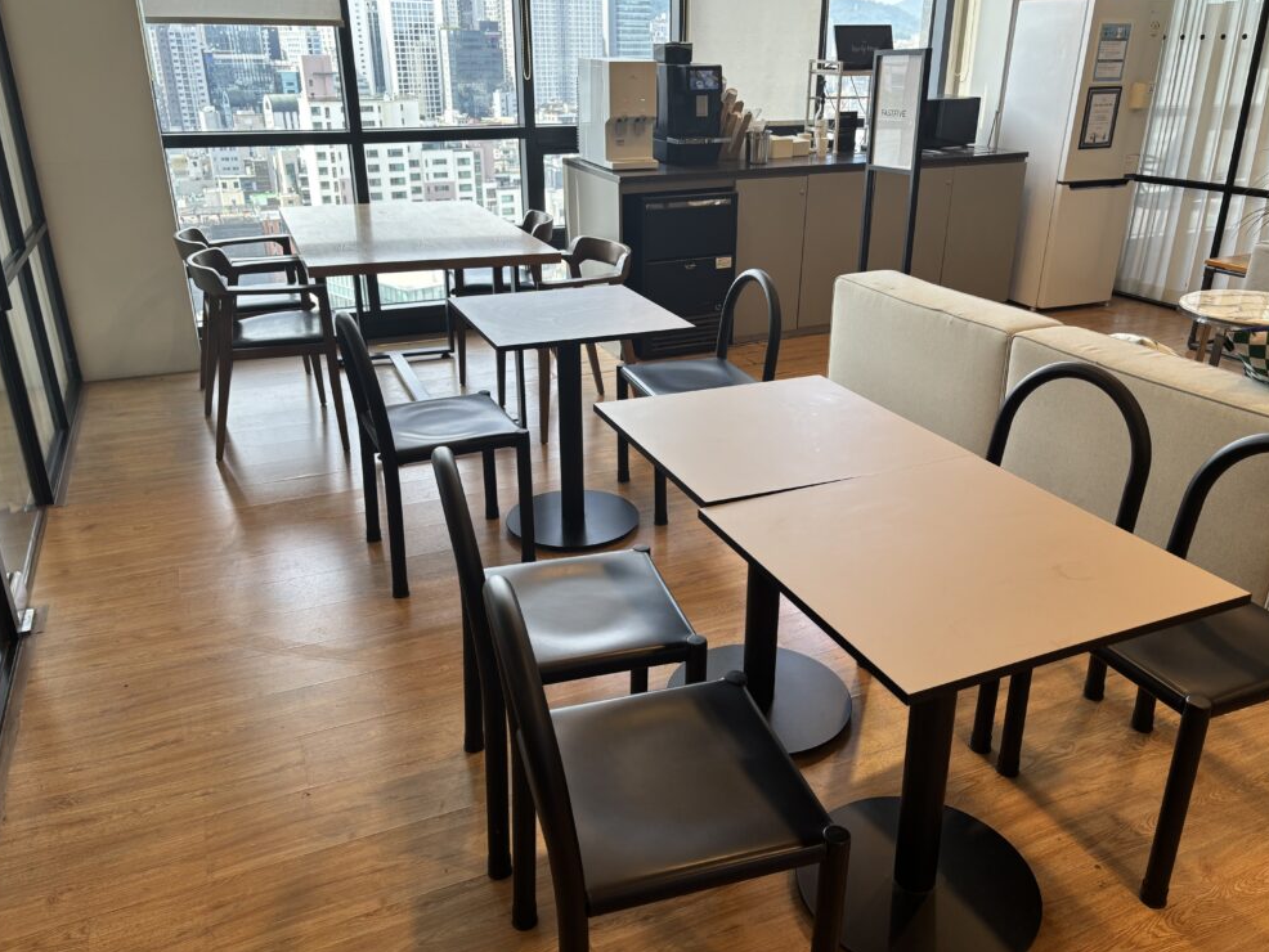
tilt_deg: -22.7
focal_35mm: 27
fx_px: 990
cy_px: 463
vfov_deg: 51.4
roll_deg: -0.3
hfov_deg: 65.3
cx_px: 645
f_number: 1.6
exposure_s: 1/120
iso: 64
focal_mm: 5.96
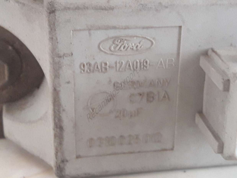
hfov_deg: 63.5
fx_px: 192
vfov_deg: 49.7
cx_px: 118
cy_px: 89
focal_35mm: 28
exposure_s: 1/17
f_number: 1.9
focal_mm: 3.7
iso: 250
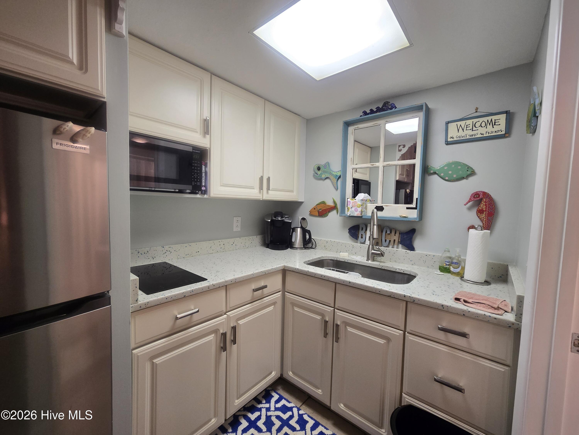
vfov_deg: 89.9
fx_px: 217
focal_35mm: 13
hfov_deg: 106.2
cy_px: 218
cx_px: 290
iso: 100
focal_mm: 2.2
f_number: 2.2
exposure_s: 1/60
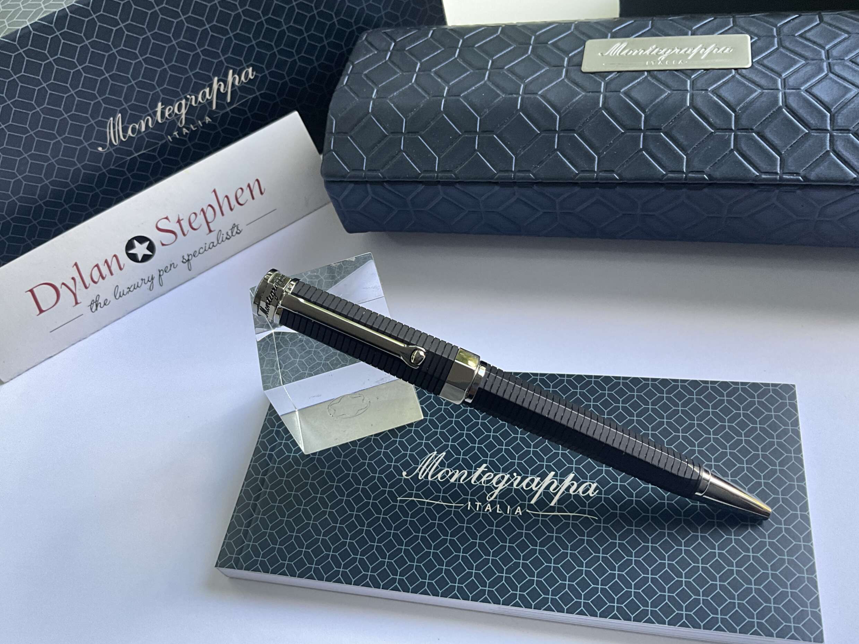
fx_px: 744
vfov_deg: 46.8
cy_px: 319
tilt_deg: -52.6
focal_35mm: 30
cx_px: 416
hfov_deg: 60.0
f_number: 1.8
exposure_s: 1/122
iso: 64
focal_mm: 3
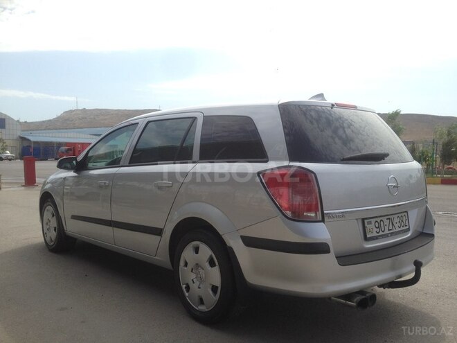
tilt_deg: -2.3
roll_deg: +0.3
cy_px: 172
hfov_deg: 55.4
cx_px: 228
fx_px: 436
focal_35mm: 33
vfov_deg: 42.9
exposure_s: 1/1466
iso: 50
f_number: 2.4
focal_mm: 4.12
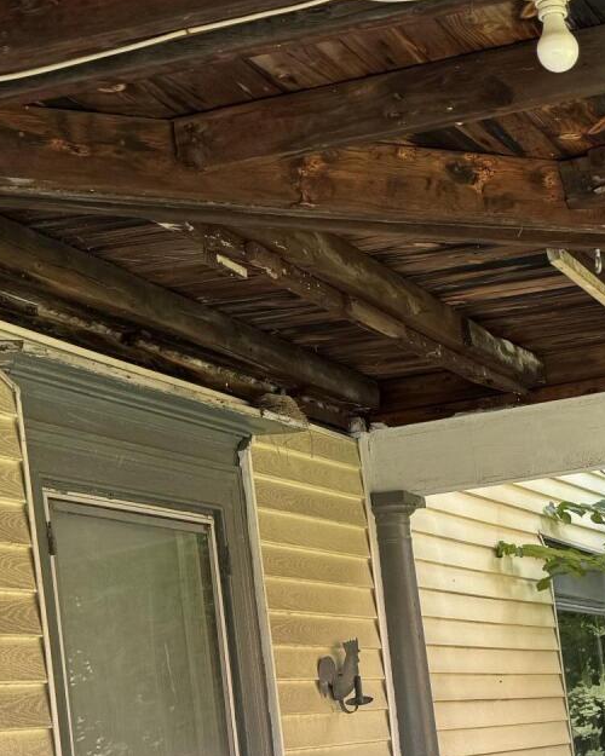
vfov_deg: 25.1
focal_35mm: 75
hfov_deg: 19.7
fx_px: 1679
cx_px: 636
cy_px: 567
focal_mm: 6.76
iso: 80
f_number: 1.78
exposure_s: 1/121
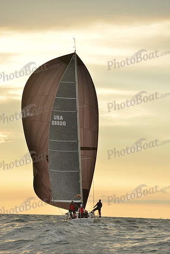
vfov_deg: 14.1
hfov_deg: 9.5
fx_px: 1026
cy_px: 131
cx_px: 83
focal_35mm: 145
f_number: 6.3
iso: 400
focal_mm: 140
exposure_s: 1/500
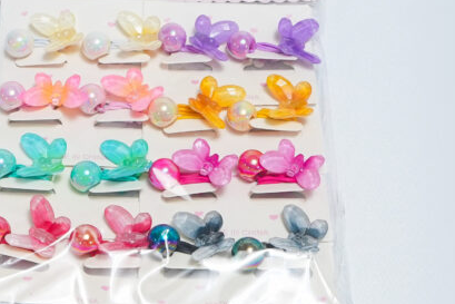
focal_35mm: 89
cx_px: 157
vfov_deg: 15.3
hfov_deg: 22.8
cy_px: 96
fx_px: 1125
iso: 2500
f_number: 10
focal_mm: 35
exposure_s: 1/160
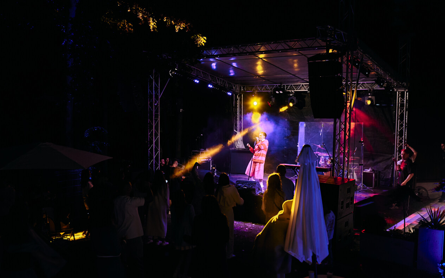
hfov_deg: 54.0
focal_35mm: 36
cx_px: 222
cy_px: 146
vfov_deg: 35.3
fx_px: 437
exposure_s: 1/200
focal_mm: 35
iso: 640
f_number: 3.5
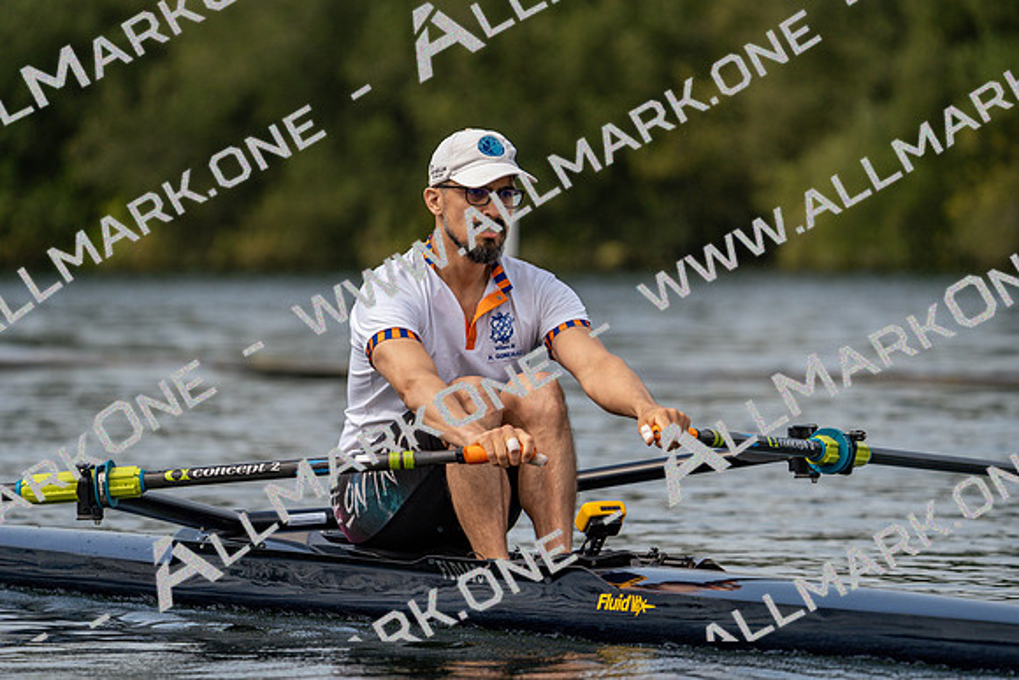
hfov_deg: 6.2
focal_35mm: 332
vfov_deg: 4.1
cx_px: 510
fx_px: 9399
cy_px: 340
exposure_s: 1/1600
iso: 400
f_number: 6.3
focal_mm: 332
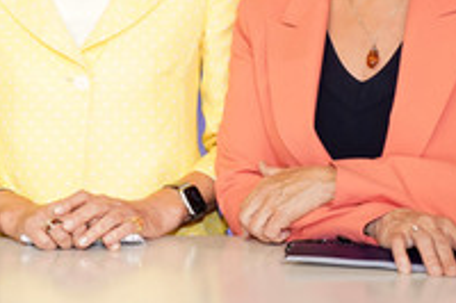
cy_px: -30
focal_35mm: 88
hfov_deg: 22.8
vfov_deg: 15.1
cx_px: 88
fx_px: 1114
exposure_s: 1/125
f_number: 5.6
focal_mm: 39
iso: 2000
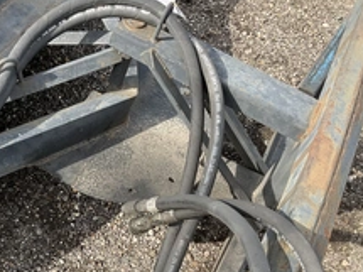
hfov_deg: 34.5
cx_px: 74
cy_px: 216
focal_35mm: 54
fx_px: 566
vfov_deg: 26.5
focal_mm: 3
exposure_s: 1/386
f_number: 1.8
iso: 25
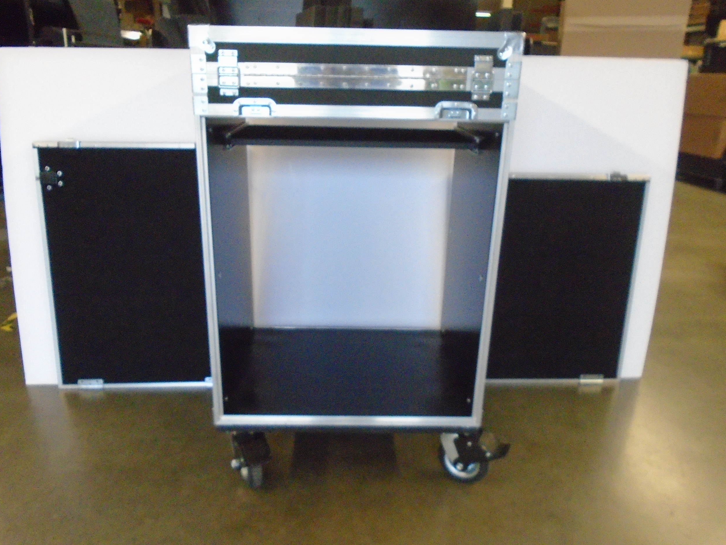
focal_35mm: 27
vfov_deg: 51.3
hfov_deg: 65.3
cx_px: 356
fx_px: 566
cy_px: 280
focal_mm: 4.6
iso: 800
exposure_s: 1/40
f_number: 3.2
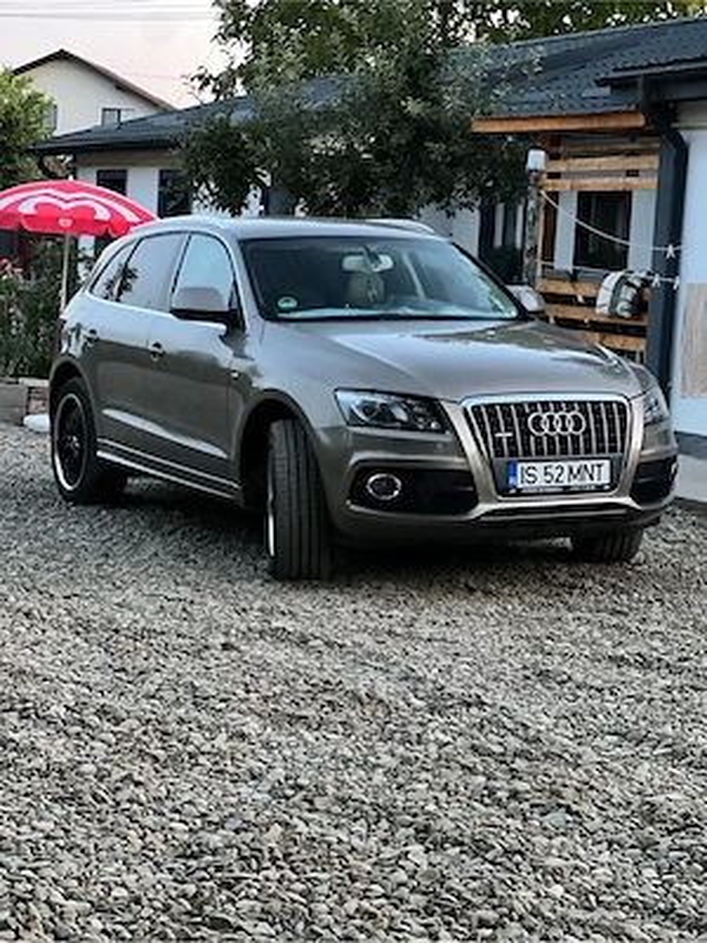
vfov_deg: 25.3
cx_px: 354
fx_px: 2097
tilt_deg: -5.2
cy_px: 472
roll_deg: -2.5
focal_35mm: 77
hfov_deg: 19.1
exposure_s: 1/15
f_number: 2.8
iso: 800
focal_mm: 9
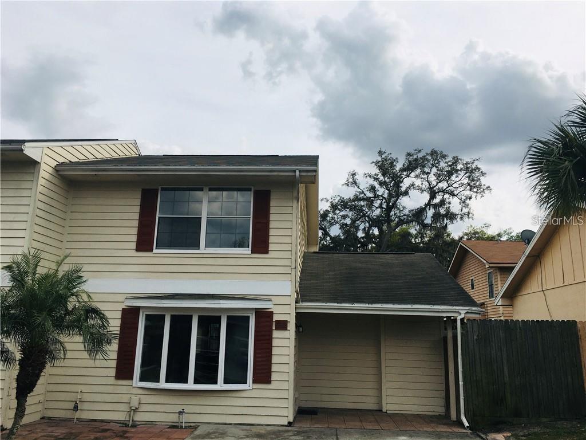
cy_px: 220
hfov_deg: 61.7
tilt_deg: +14.4
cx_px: 293
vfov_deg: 48.2
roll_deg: -1.0
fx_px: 491
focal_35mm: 29
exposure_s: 1/1789
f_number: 2.2
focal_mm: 4.15
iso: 25
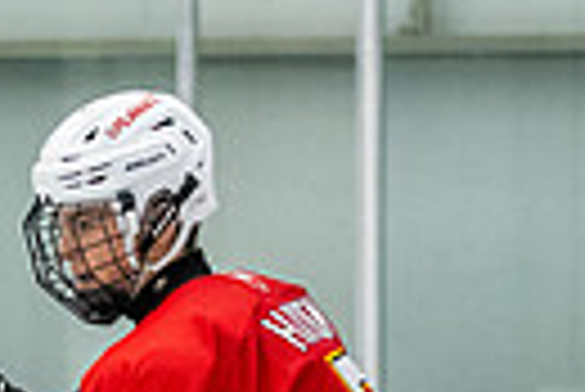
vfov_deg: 2.9
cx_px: 176
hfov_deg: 4.4
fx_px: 7630
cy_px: 638
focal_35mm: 469
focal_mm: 70
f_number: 2.8
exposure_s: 1/800
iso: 3200
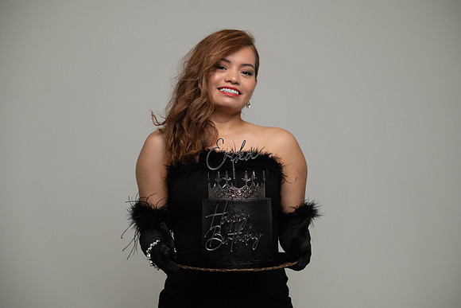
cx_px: 230
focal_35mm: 60
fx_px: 768
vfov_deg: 22.6
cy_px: 154
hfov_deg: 33.4
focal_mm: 60
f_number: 5.6
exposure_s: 1/500
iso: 3200
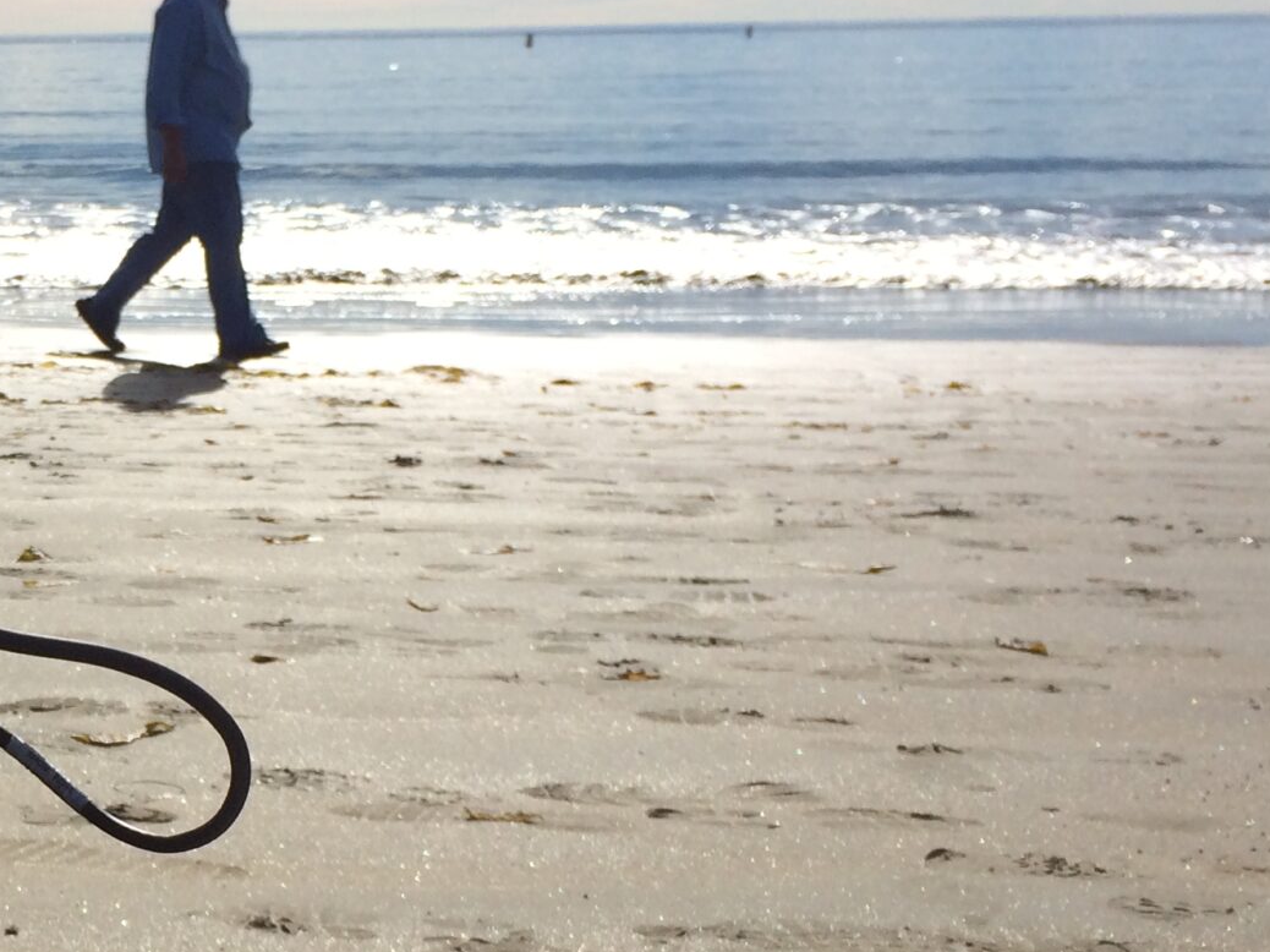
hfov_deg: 24.6
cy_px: 613
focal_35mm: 74
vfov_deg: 19.8
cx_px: -108
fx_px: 2714
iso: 32
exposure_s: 1/5128
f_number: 2.2
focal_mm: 4.12
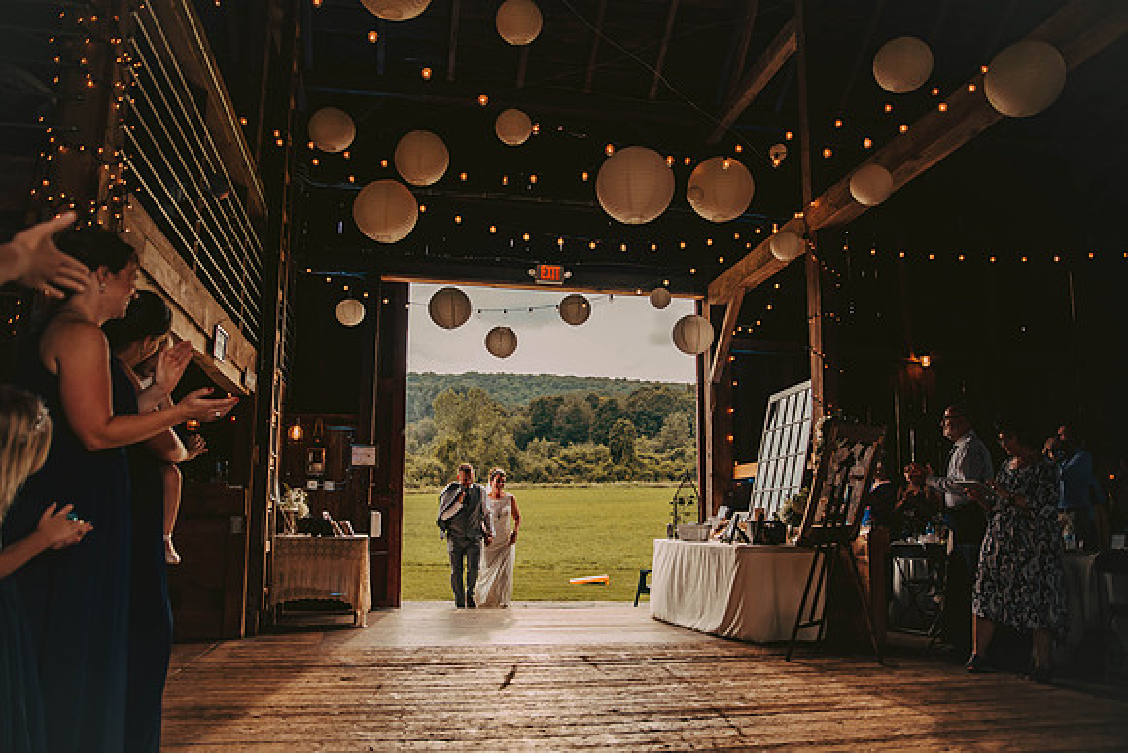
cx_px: 564
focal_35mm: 28
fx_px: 877
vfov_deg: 46.4
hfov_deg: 65.5
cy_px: 376
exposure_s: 1/800
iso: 400
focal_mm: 28
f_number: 2.8
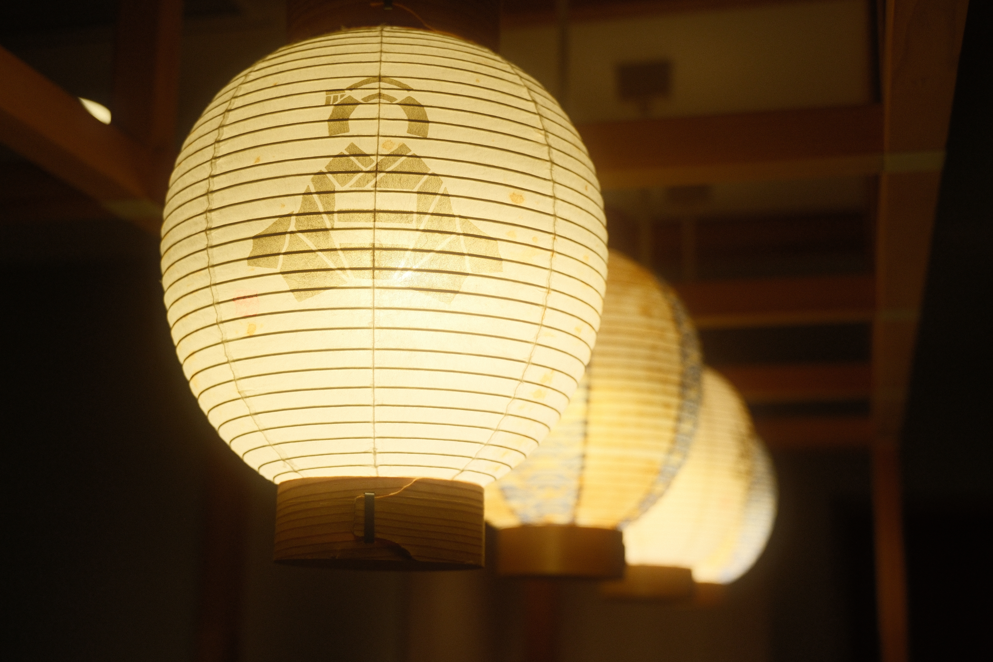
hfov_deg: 41.1
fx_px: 1324
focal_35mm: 48
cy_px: 331
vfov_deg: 28.1
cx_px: 496
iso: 640
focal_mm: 32.3
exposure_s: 1/200
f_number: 3.8
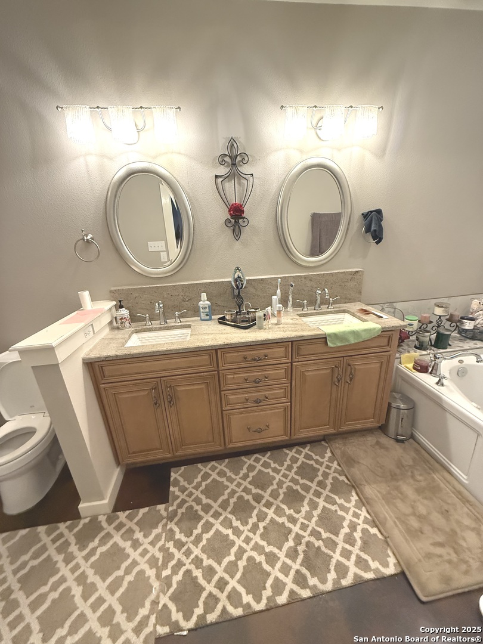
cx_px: 242
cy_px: 322
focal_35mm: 14
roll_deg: +3.0
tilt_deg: -19.0
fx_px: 260
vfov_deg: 102.1
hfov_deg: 85.7
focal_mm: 2.22
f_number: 2.2
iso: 640
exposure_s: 1/60
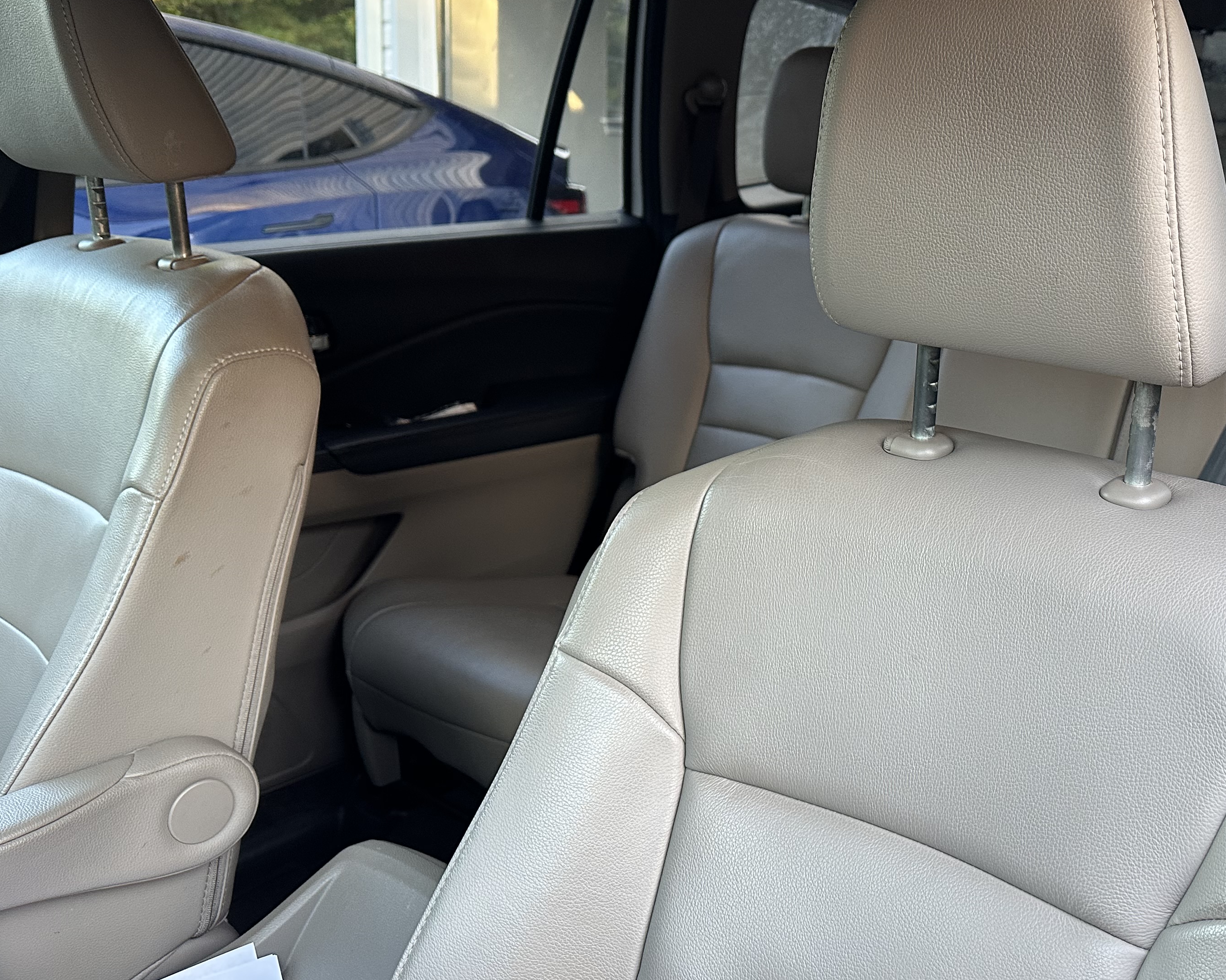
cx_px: 882
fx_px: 1270
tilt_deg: -14.8
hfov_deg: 49.9
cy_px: 464
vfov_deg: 42.2
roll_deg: -4.0
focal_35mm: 35
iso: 250
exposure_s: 1/121
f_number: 1.78
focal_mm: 6.86
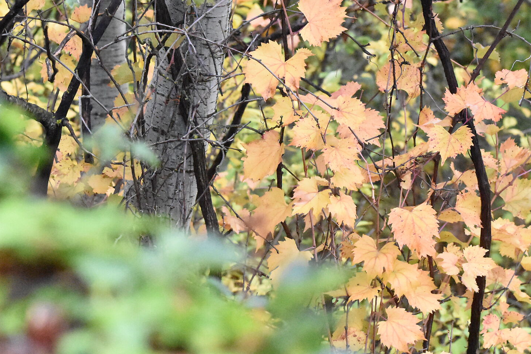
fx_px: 3124
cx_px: 345
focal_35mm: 212
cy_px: 126
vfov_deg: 6.5
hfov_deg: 9.7
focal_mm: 85
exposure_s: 1/8000
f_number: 4
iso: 16000
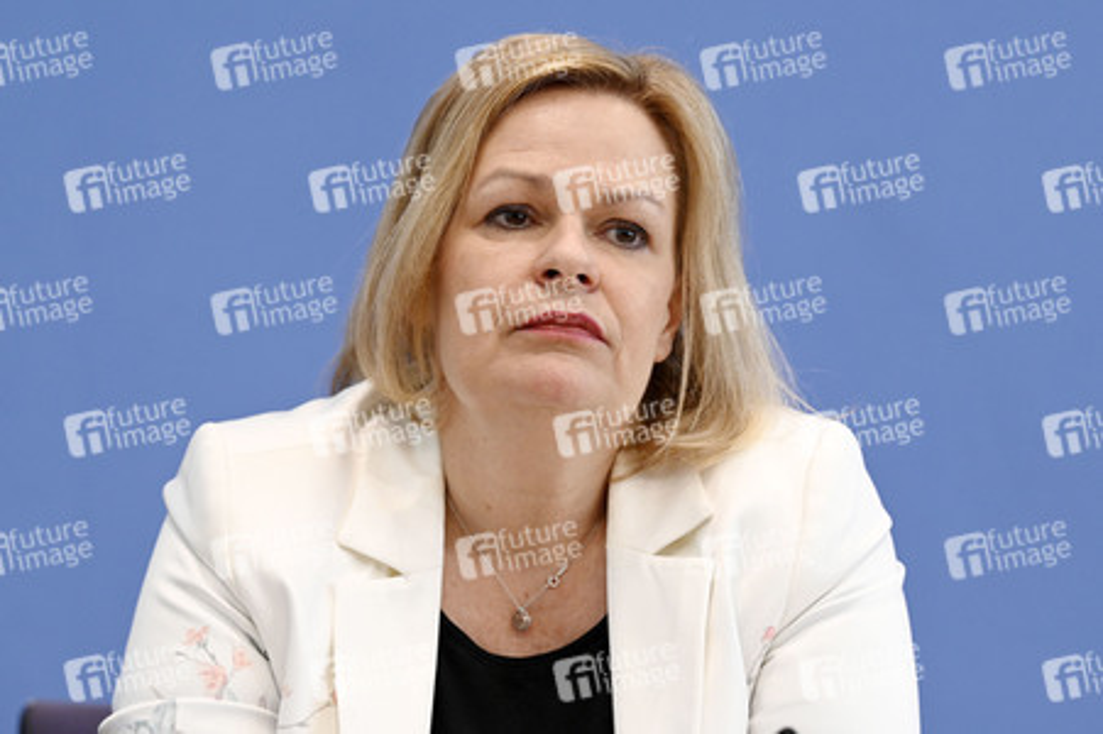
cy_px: 367
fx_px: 5664
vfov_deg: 7.4
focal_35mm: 185
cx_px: 552
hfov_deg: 11.1
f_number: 5.6
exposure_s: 1/800
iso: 3200
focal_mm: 185
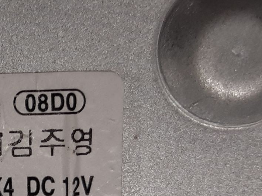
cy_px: 163
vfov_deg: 19.4
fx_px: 567
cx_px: -70
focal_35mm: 75
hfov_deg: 23.3
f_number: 1.7
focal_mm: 3.93
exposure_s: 1/50
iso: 40
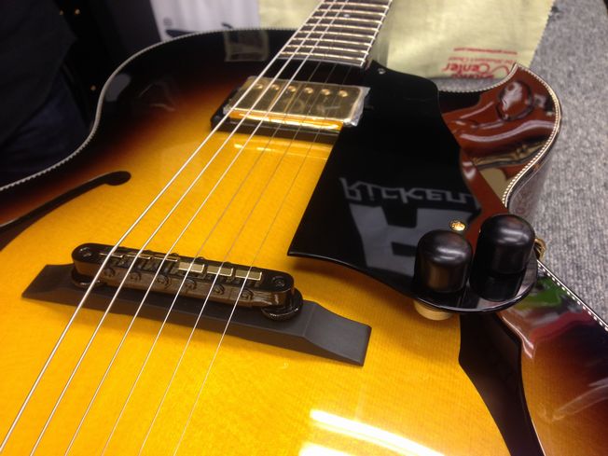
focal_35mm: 33
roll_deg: +2.8
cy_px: 228
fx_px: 580
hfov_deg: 55.4
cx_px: 304
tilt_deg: -38.8
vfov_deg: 42.9
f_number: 2.4
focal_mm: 4.12
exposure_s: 1/20
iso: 64
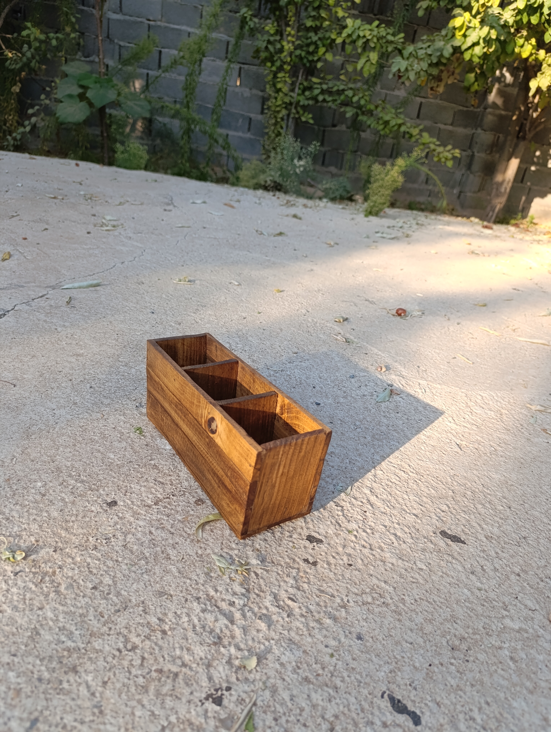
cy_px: 366
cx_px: 276
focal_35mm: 23
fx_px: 487
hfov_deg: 59.0
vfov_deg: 73.8
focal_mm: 6.14
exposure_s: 1/119
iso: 50
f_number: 1.65
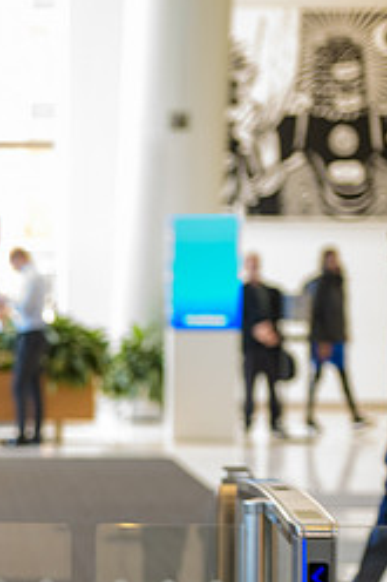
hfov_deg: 6.7
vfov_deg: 10.2
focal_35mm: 201
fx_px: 3245
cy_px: 386
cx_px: -274
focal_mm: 86
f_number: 3.2
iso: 1250
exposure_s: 1/125
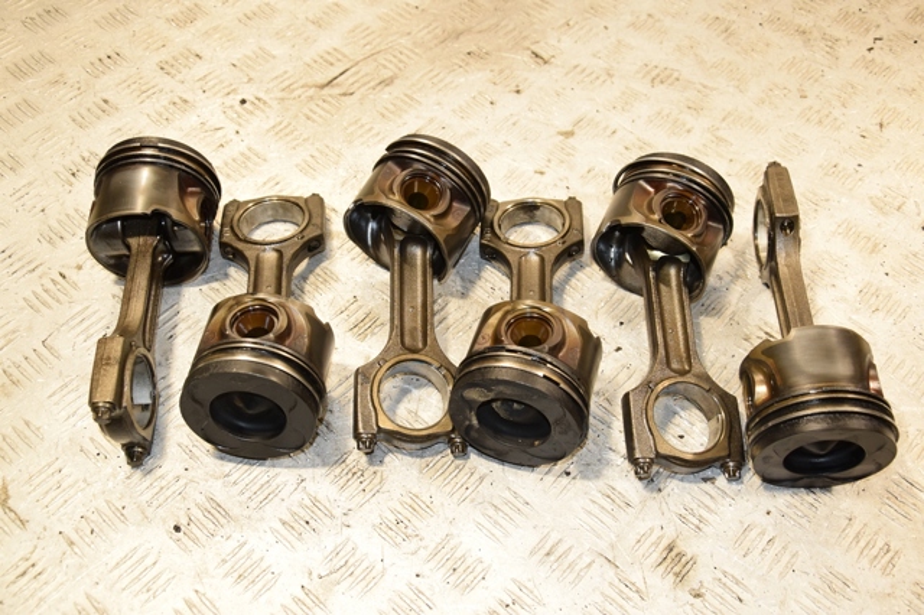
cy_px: 308
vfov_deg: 34.2
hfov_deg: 49.6
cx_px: 462
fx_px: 1000
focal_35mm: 39
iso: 800
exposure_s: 1/200
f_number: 6.3
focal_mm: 26
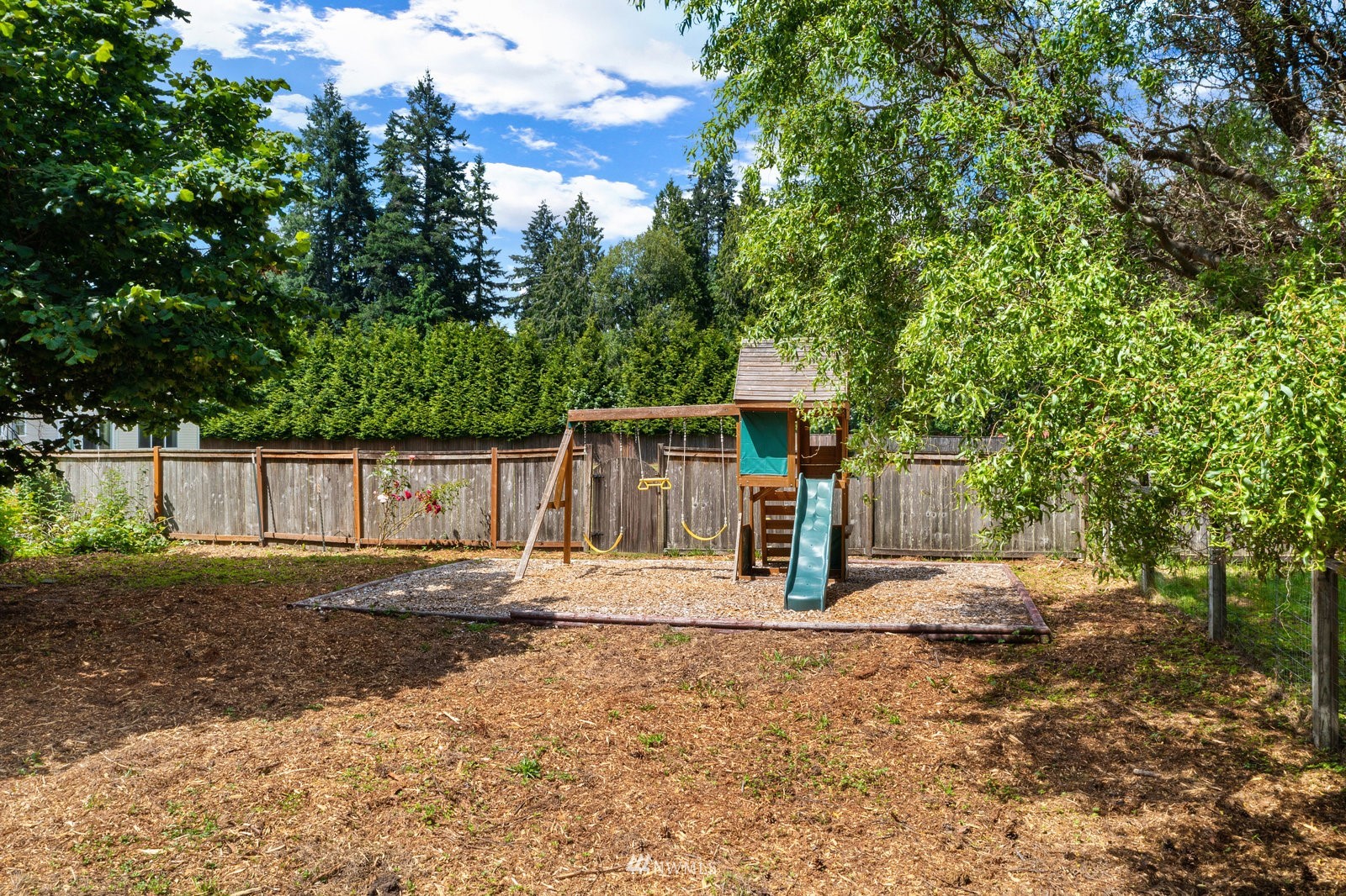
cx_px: 673
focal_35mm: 28
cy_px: 448
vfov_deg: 46.4
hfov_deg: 65.5
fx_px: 1047
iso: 200
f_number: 8
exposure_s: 1/60
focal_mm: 10.26
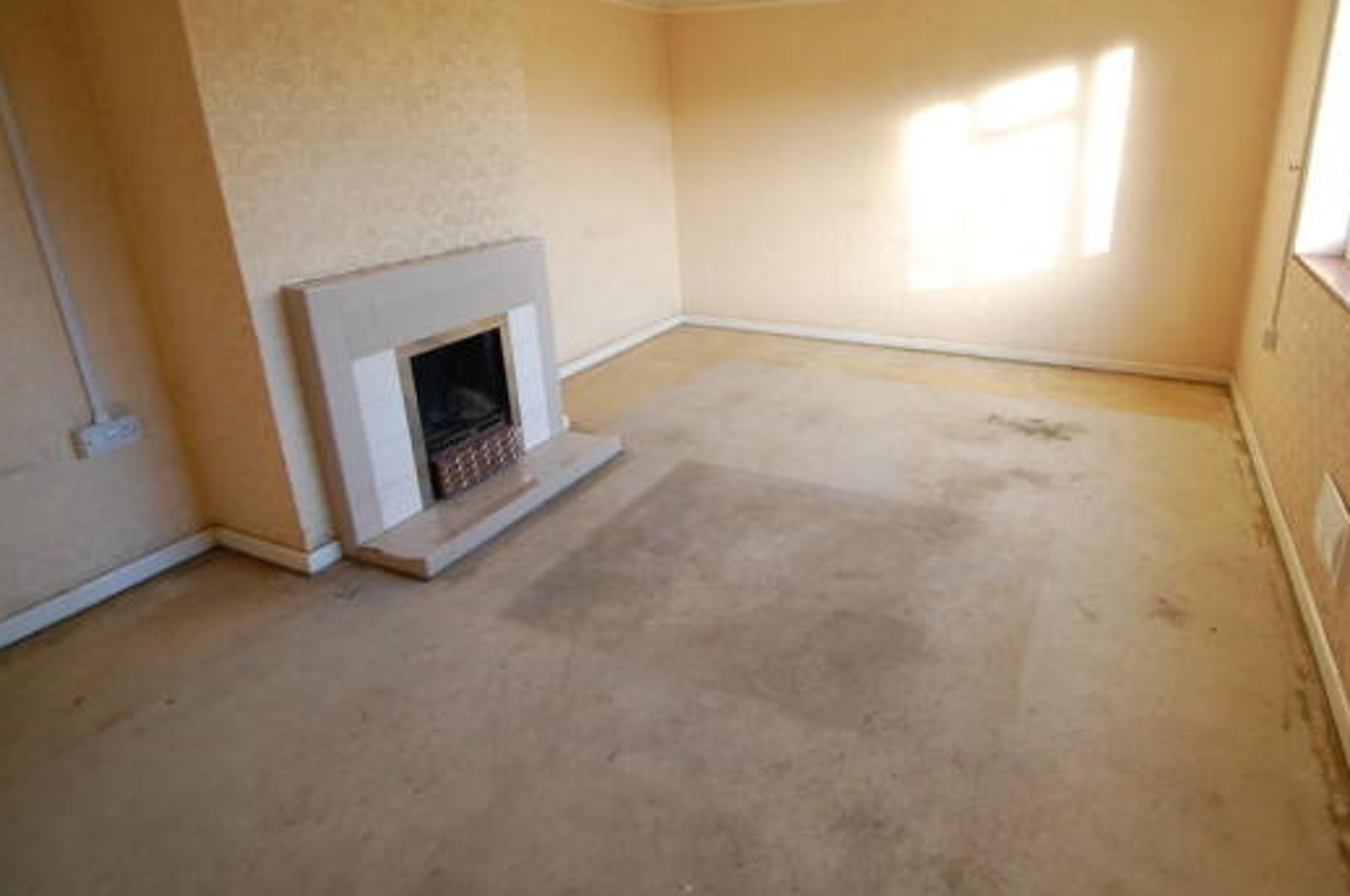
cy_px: 341
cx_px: 821
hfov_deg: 85.7
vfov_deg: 63.6
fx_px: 712
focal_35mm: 19
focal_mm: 10
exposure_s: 1/60
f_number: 4
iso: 400
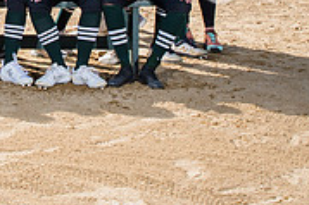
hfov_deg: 14.3
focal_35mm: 140
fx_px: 1201
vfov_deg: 9.6
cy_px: -72
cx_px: -27
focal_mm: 24
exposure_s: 1/200
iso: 100
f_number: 5.6
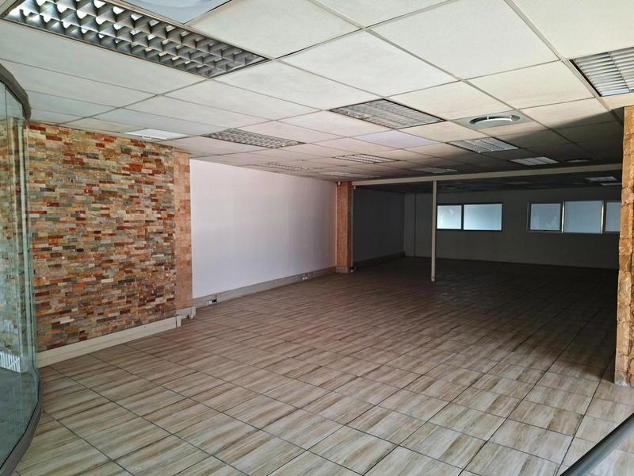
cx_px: 317
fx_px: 421
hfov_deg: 73.9
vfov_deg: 58.9
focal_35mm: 23
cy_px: 238
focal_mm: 5.54
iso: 160
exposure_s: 1/50
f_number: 1.8
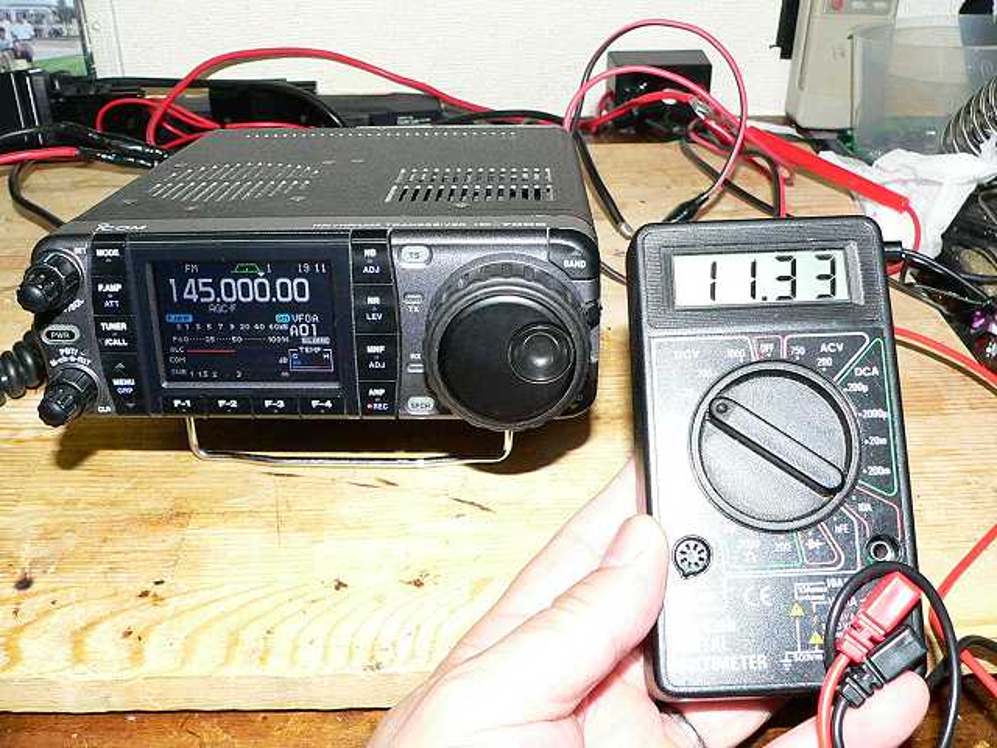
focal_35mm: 36
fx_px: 1037
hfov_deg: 51.4
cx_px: 498
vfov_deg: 39.7
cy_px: 374
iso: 400
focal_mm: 6
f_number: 4
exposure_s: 1/60
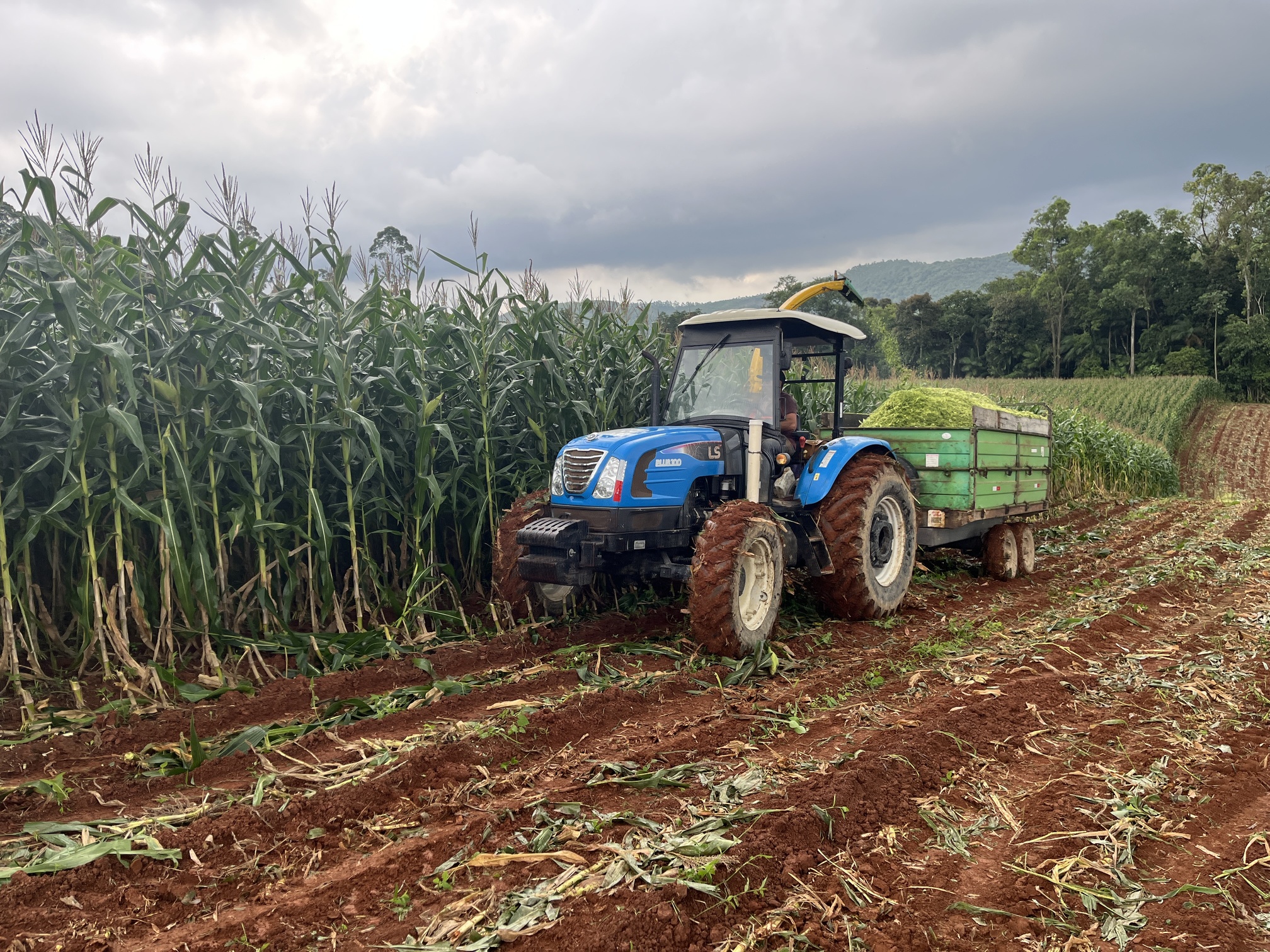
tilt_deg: -6.0
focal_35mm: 26
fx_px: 954
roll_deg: +2.2
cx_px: 635
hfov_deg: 67.3
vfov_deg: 53.1
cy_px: 476
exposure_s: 1/751
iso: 50
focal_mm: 5.1
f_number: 1.6
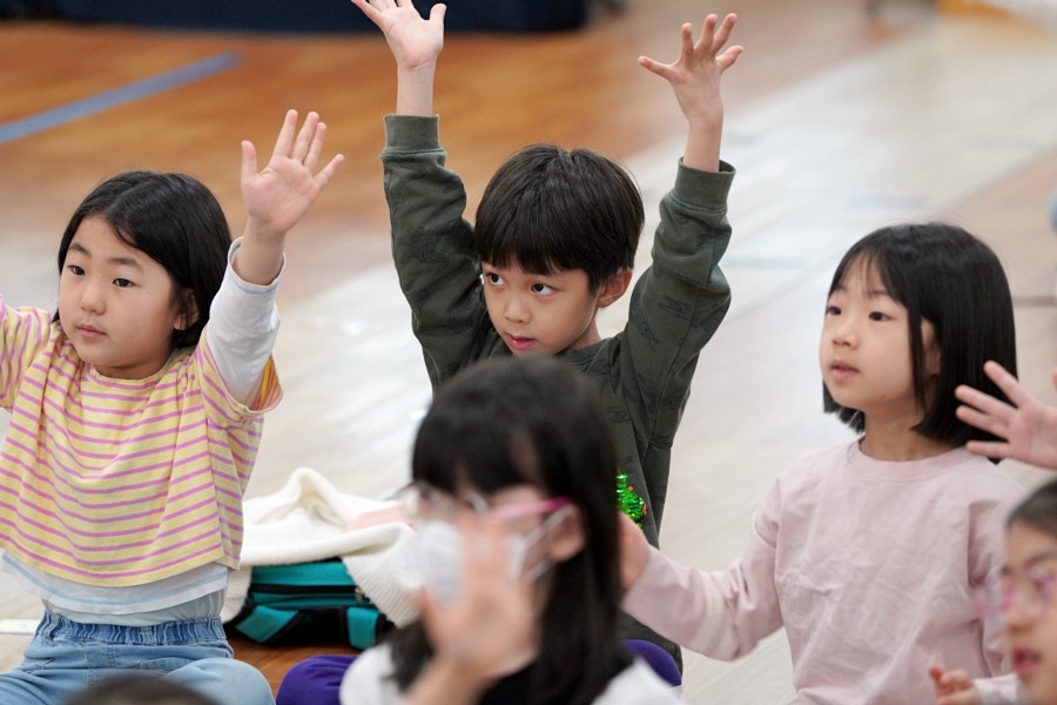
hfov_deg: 10.3
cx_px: 528
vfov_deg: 6.9
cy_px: 352
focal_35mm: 200
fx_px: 5872
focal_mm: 200
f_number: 4
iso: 3200
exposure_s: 1/250
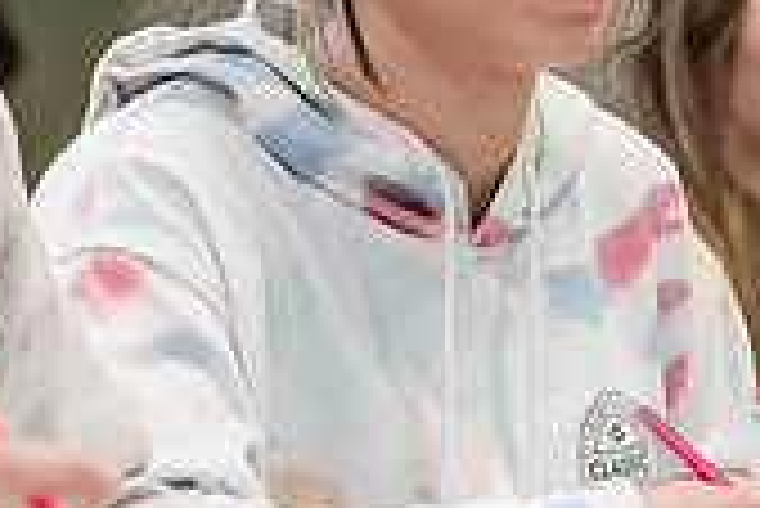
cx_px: 522
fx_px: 5810
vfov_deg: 5.0
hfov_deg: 7.5
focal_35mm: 275
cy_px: -2
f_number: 3.2
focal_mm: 80
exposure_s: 1/200
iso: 1600
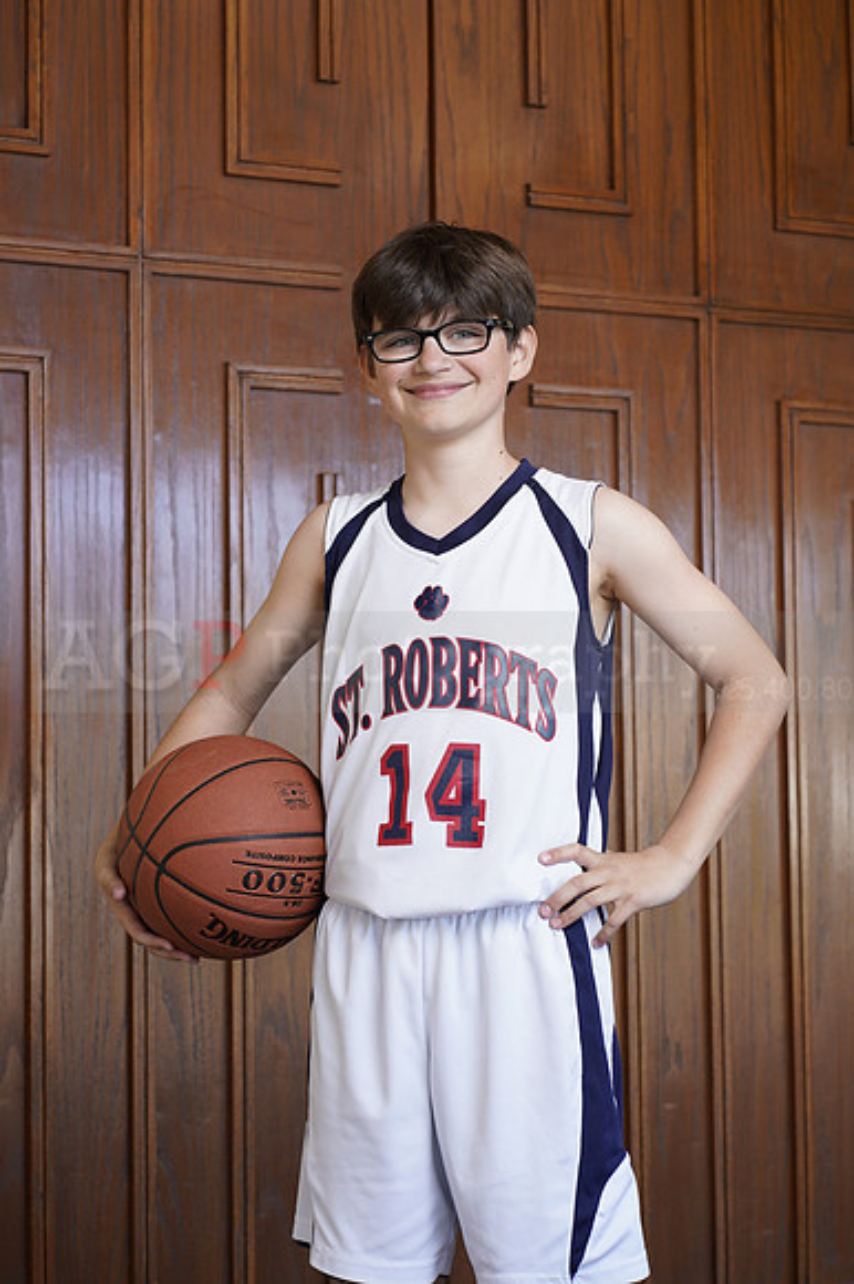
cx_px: 427
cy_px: 642
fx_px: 3028
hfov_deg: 16.1
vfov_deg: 23.9
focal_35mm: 85
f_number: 5.6
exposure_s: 1/60
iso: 200
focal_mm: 85
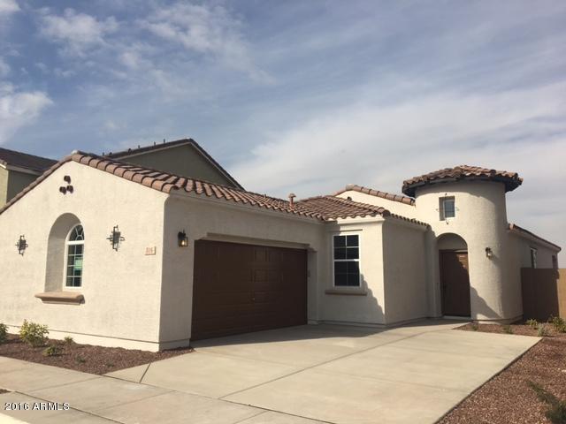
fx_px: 474
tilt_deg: +7.9
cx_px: 283
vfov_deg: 48.2
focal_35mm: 29
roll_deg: -1.0
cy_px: 212
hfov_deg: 61.7
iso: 25
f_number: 2.2
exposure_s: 1/2959
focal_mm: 4.15
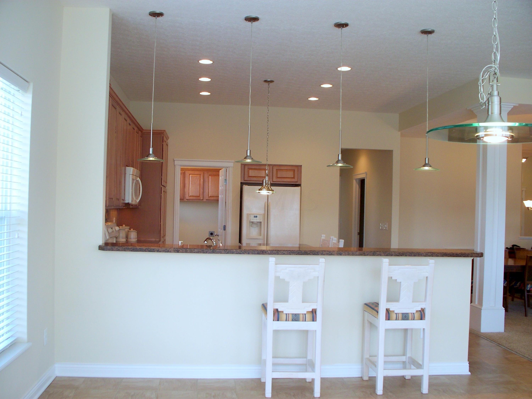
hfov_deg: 51.4
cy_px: 200
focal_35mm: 36
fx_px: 553
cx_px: 266
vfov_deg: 39.7
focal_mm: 7.54
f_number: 2.8
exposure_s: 1/60
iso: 125
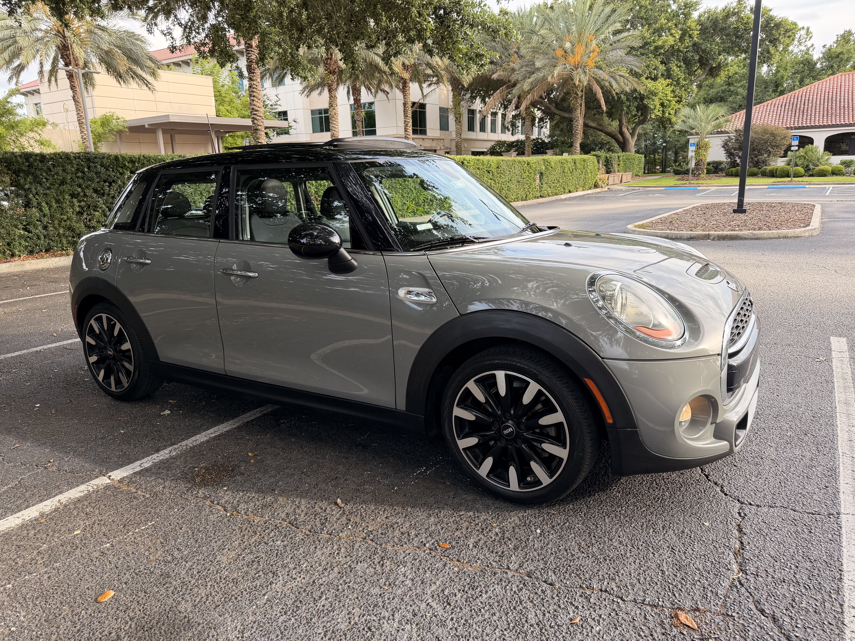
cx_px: 428
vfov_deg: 56.8
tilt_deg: -14.1
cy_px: 320
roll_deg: +2.3
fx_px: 593
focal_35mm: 24
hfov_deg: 71.6
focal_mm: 6.76
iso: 100
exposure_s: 1/419
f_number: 1.78
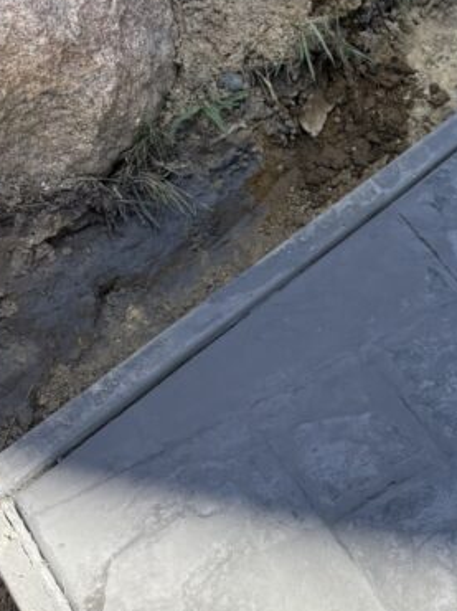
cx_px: 582
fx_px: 1269
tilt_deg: -52.9
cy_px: 424
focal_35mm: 72
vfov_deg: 26.8
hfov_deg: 19.0
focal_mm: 5.96
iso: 50
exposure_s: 1/1587
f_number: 1.6
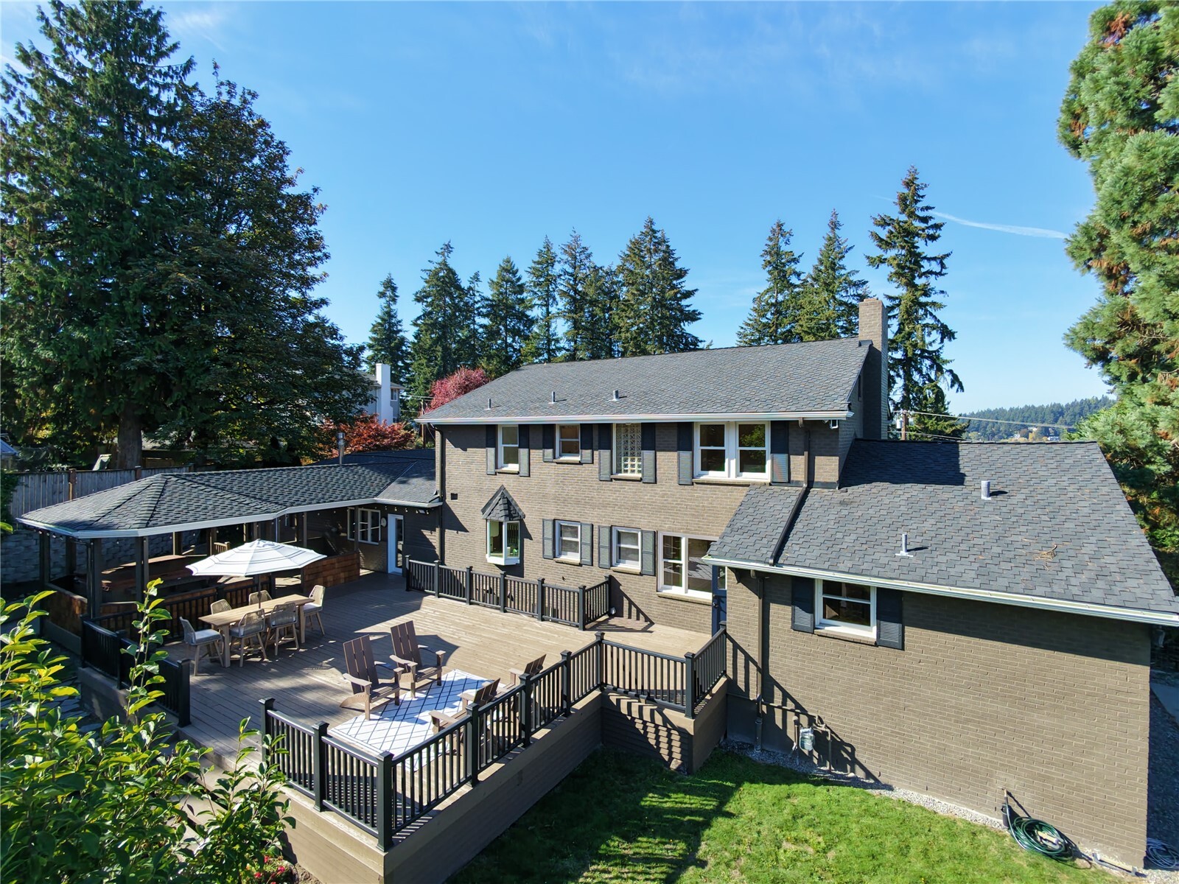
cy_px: 442
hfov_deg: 94.5
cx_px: 590
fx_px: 545
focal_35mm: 16
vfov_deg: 78.1
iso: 100
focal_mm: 3.05
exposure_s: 1/350
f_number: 2.2
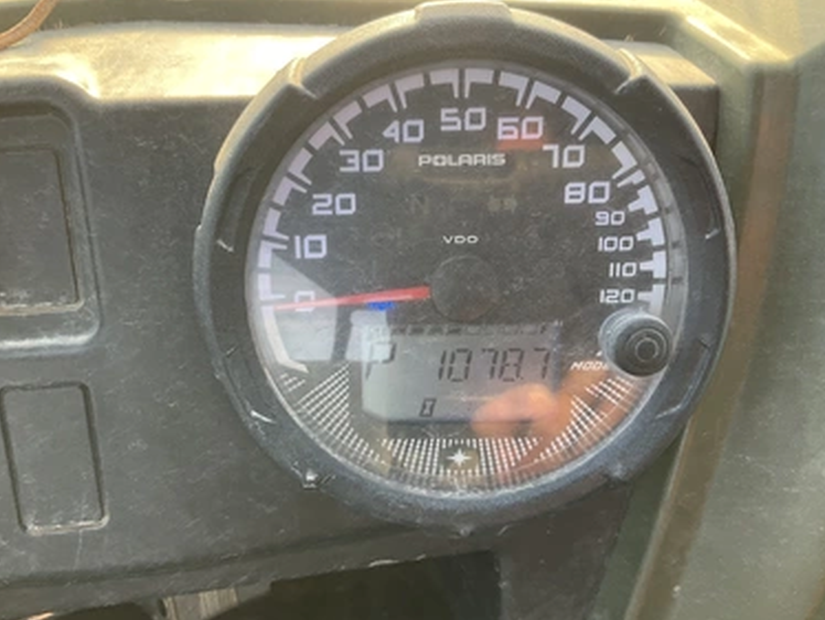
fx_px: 739
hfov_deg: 58.3
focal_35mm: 31
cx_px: 388
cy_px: 320
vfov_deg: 45.5
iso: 25
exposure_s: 1/122
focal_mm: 3
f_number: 1.8
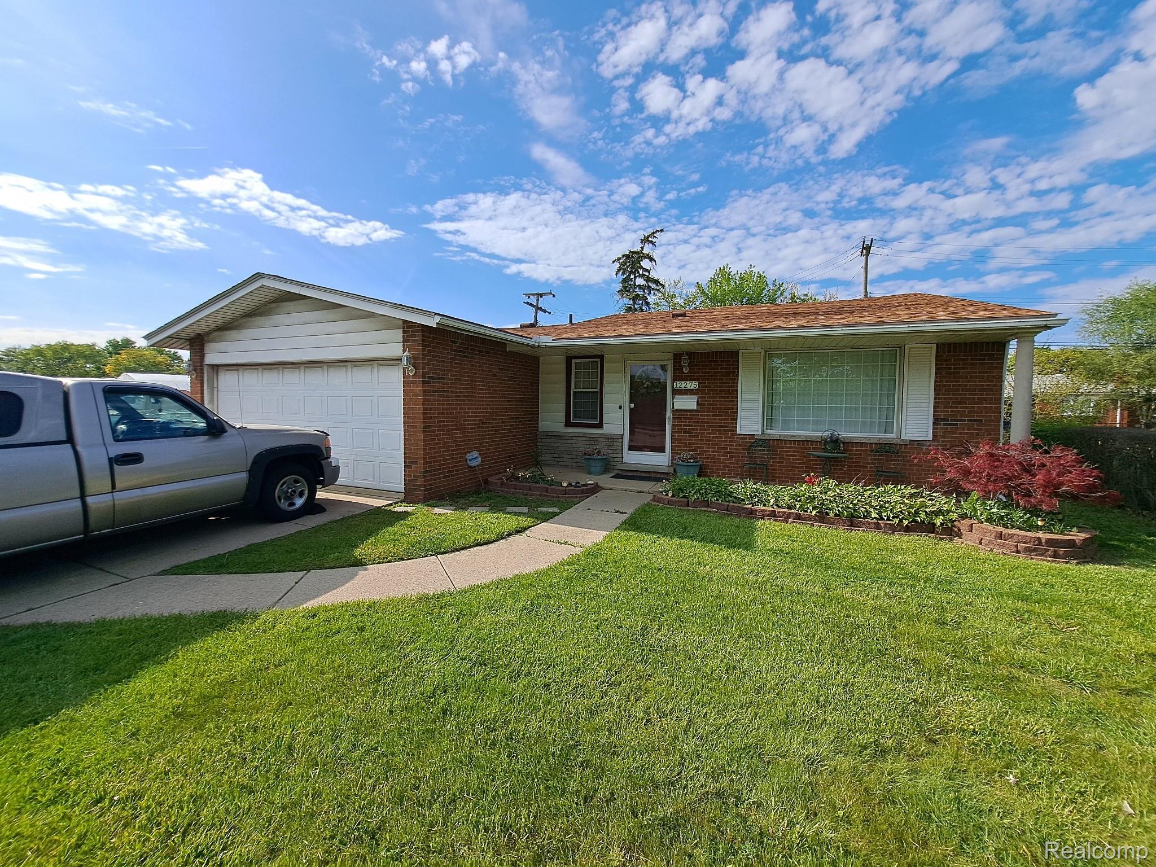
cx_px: 578
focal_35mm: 13
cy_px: 434
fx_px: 434
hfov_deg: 106.2
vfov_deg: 89.9
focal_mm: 1.74
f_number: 2.2
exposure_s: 1/2151
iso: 50
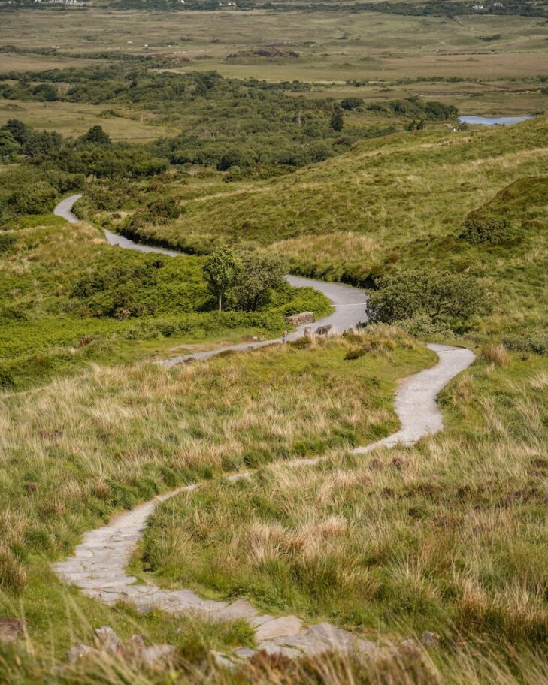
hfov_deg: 19.2
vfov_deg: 23.9
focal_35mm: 80
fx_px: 1623
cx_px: 277
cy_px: 331
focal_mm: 70
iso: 100
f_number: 2.8
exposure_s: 1/2500
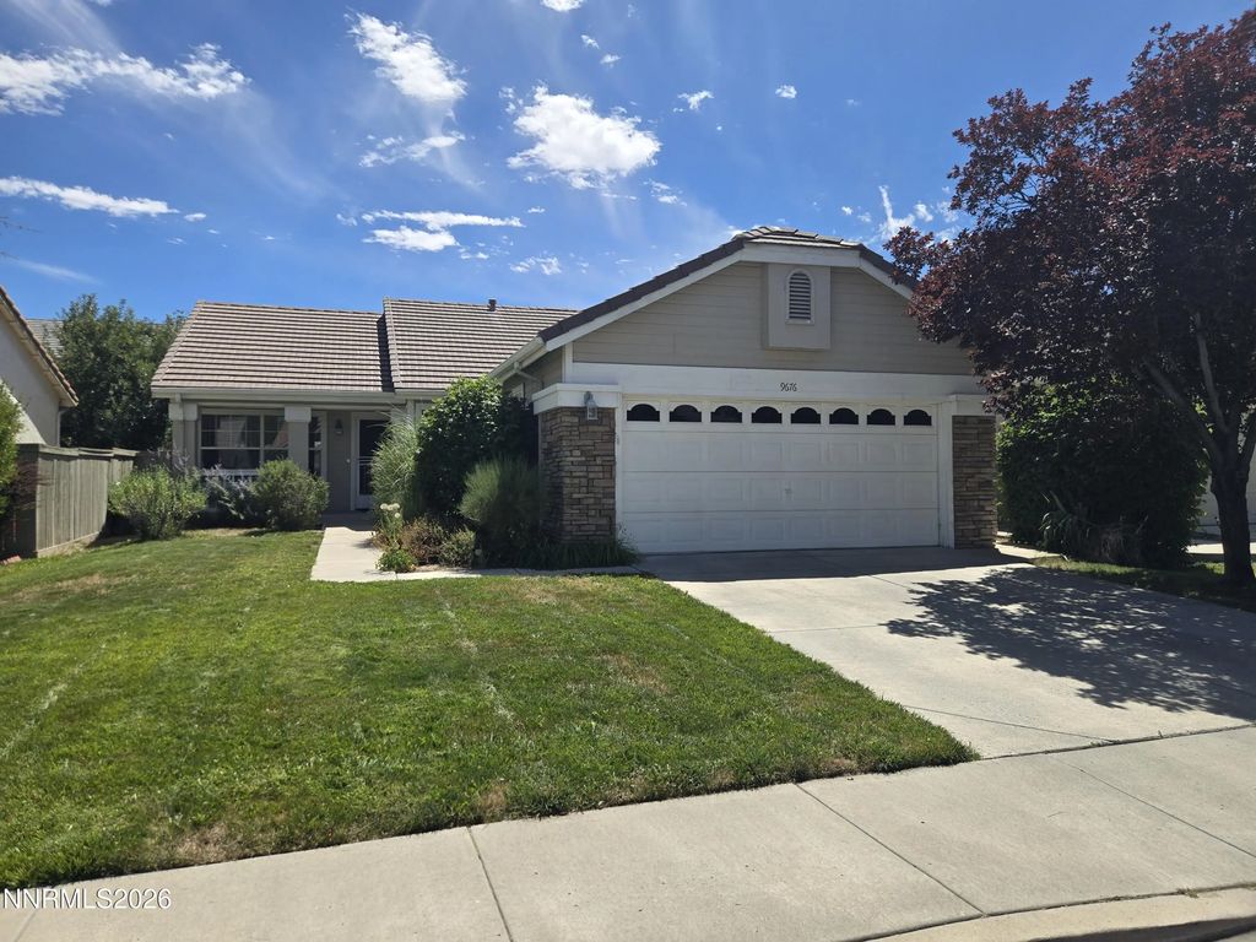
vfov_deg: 58.9
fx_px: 835
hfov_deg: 73.9
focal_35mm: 23
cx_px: 628
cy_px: 471
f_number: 1.8
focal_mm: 5.4
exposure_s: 1/2105
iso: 25
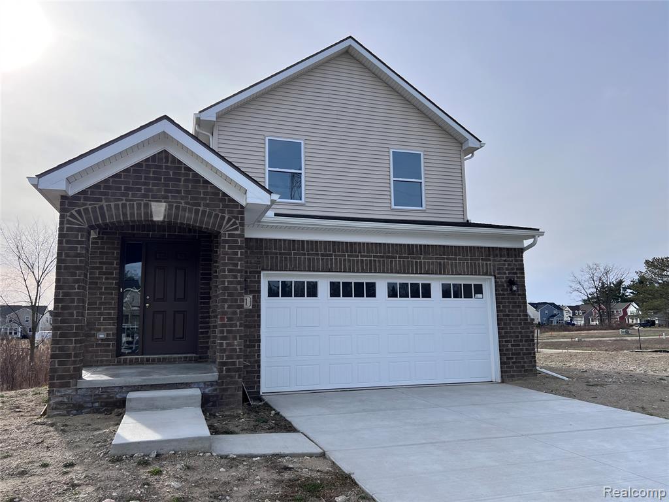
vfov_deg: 53.1
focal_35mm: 26
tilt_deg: +7.6
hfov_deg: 67.3
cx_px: 334
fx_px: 502
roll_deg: +0.2
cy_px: 251
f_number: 1.5
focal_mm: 5.7
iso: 50
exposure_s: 1/4444
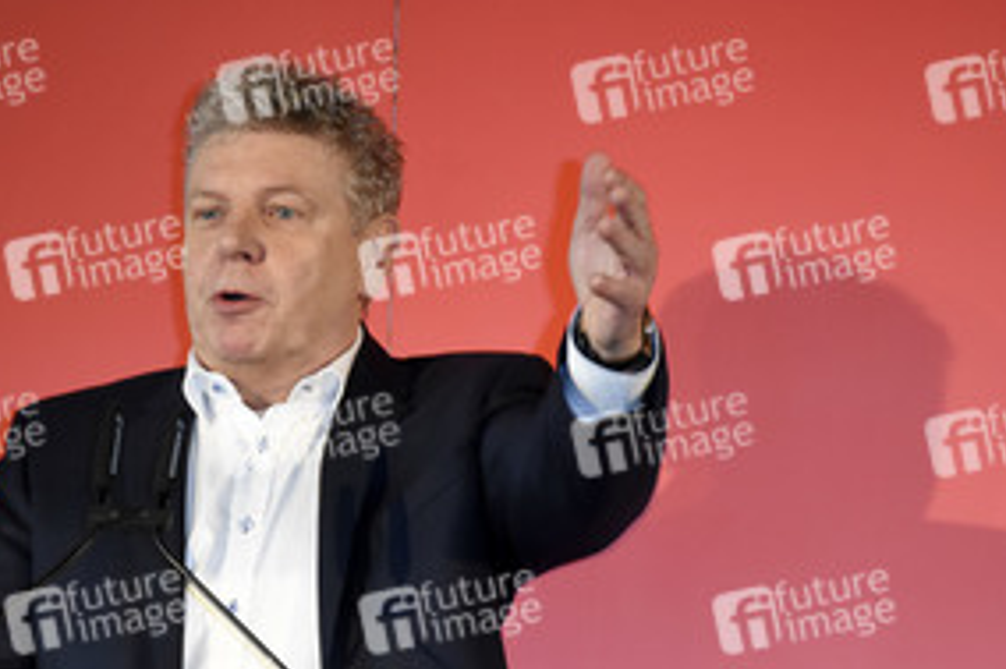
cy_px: 524
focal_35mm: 203
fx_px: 5663
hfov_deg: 10.1
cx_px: 356
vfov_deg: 6.8
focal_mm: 85
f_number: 6.3
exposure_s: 1/60
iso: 1600
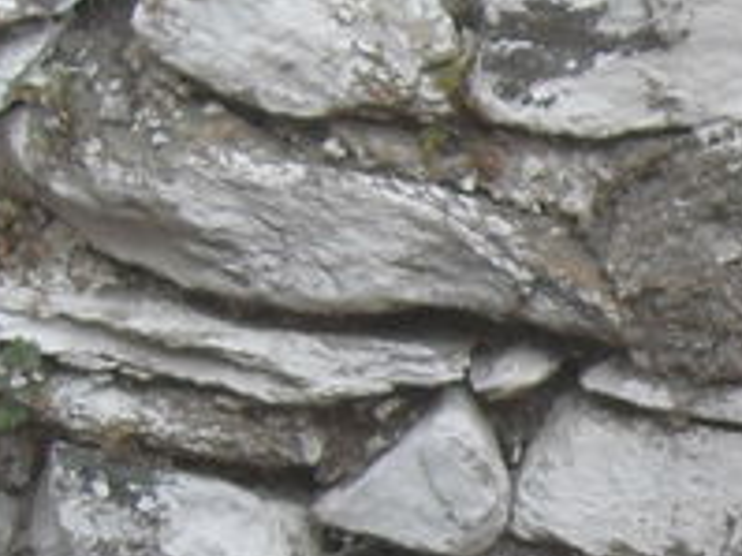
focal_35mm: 186
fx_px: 3985
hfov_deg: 10.0
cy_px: 791
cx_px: 1398
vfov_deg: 7.8
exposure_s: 1/125
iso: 80
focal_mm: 6.3
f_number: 2.8
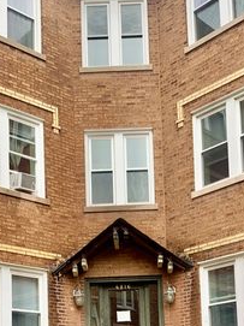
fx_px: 602
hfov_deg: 22.9
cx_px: 129
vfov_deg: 28.4
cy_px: 329
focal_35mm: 64
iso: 25
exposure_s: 1/355
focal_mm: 4.25
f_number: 1.8
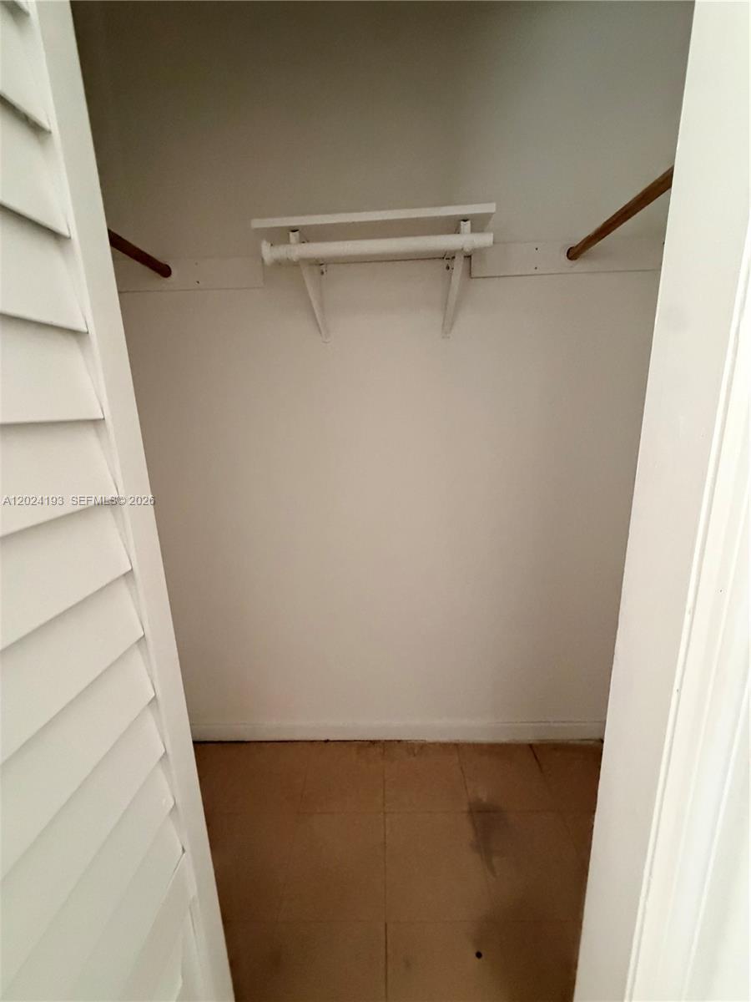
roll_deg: +0.7
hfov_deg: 85.7
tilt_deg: -13.7
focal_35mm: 14
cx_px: 376
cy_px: 501
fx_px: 405
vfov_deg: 102.1
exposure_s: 1/60
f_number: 2.2
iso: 800
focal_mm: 2.22
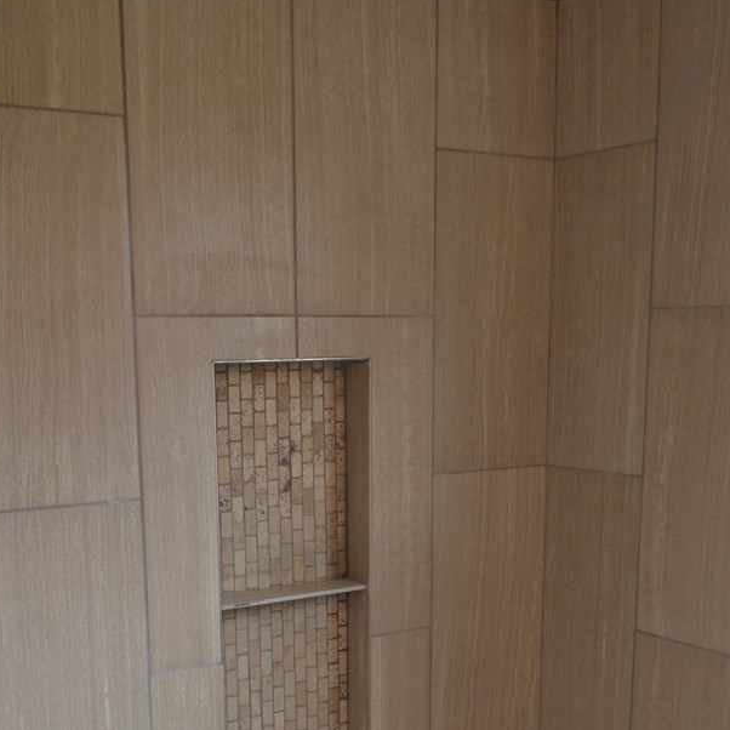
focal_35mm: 46
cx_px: 325
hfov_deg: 36.8
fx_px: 1098
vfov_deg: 35.9
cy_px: 551
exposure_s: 1/60
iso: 400
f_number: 3.8
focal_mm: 20
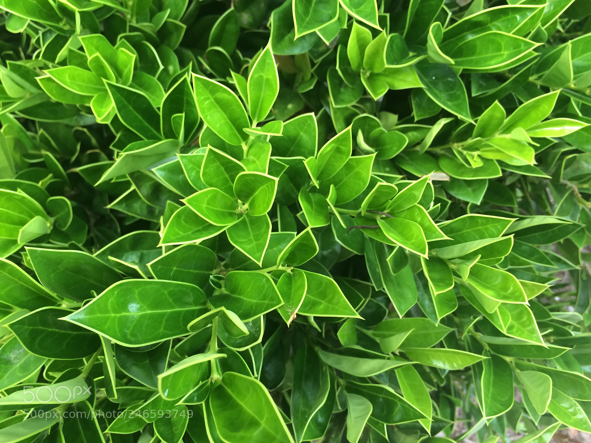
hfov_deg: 61.7
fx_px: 495
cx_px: 296
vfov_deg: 48.2
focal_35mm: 29
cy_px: 222
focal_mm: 4.15
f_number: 2.2
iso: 40
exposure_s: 1/40
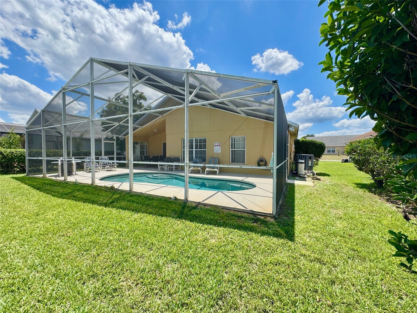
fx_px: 169
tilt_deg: -1.1
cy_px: 156
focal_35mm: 14
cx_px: 208
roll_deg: -0.1
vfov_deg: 85.7
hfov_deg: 102.1
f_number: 2.2
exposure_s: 1/993
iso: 50
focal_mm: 2.22
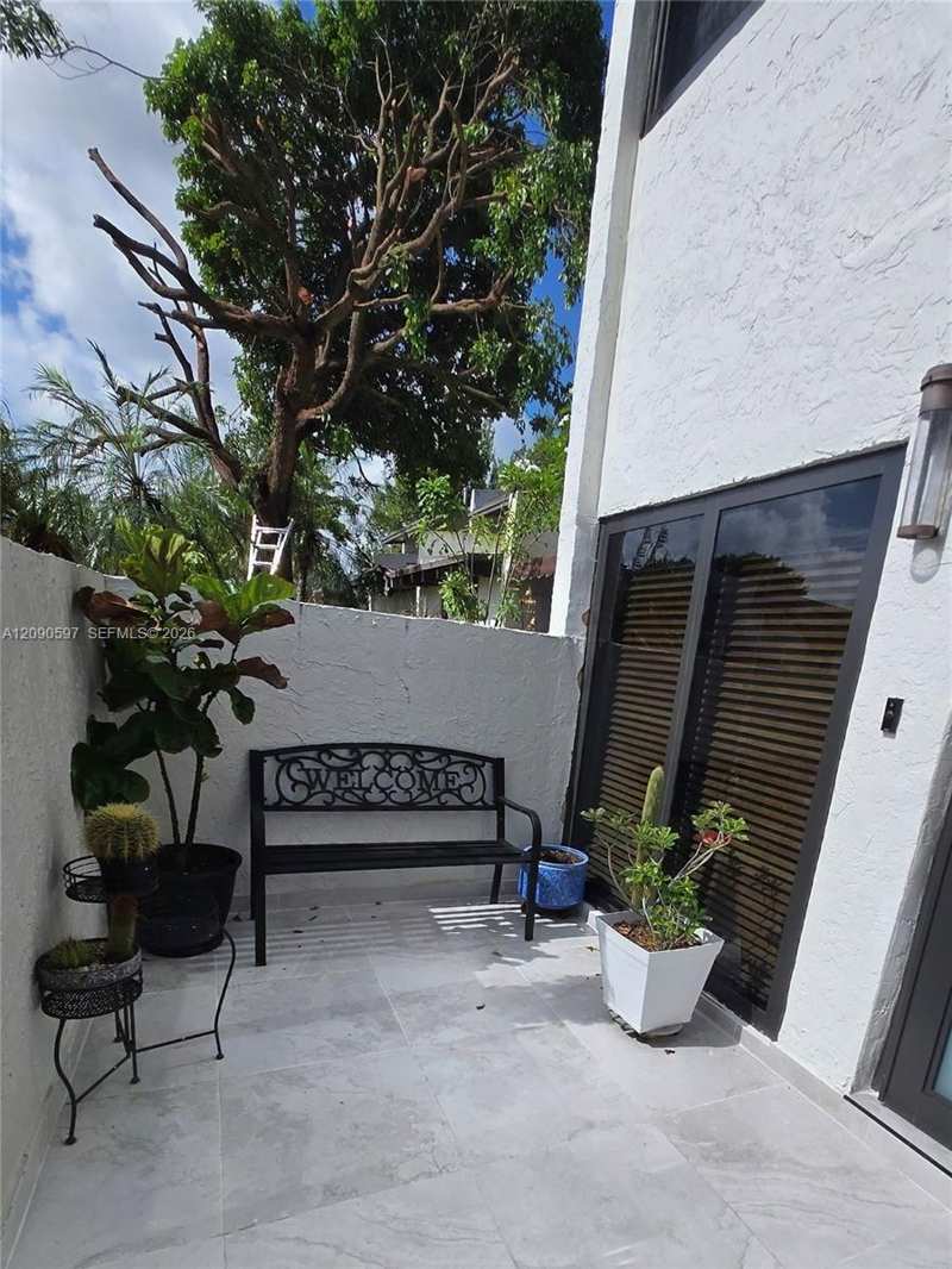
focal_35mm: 13
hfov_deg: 89.9
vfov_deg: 106.2
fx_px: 477
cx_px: 476
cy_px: 634
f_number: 2.2
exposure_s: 1/2000
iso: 32
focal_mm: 1.7
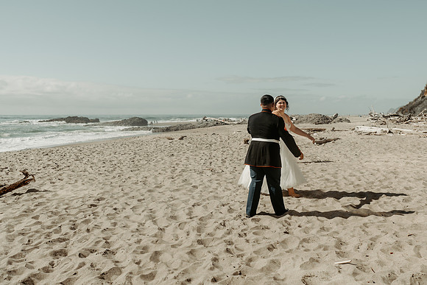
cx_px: 214
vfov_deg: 35.5
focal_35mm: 38
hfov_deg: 51.2
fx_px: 446
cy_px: 142
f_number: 4
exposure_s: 1/3200
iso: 100
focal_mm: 35
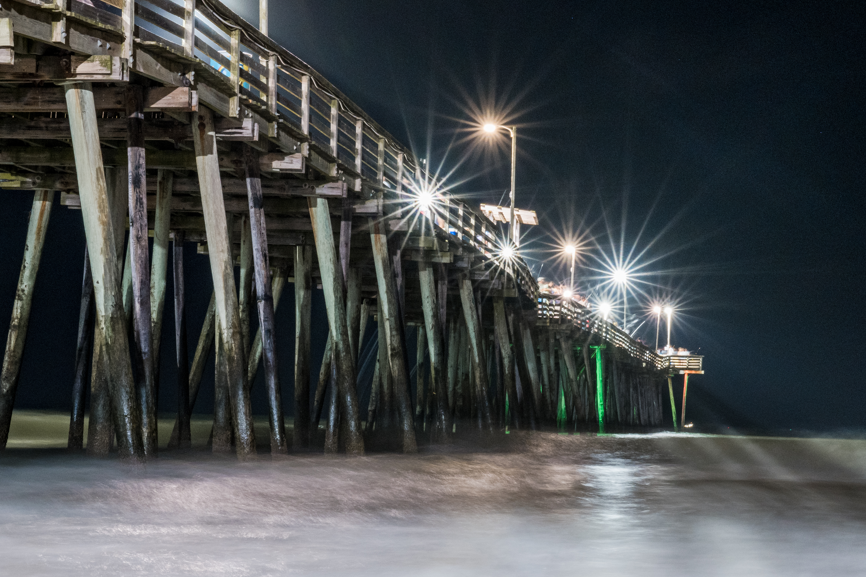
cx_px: 468
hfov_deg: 22.4
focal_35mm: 91
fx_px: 2189
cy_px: 355
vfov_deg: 15.0
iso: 500
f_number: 16
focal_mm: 44
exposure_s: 8
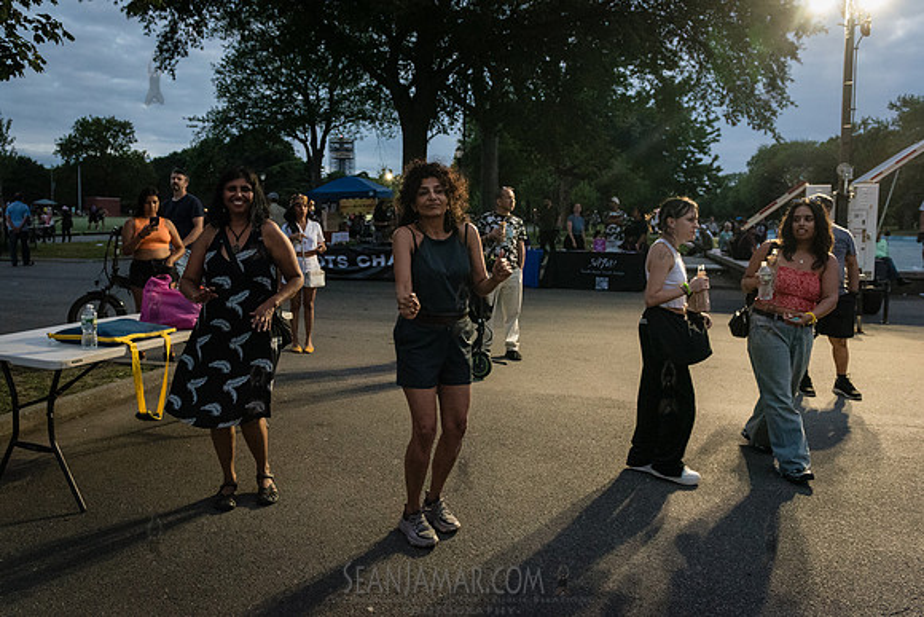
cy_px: 289
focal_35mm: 28
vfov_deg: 47.1
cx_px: 430
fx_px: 708
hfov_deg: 66.2
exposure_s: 1/250
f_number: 3.5
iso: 6400
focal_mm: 24
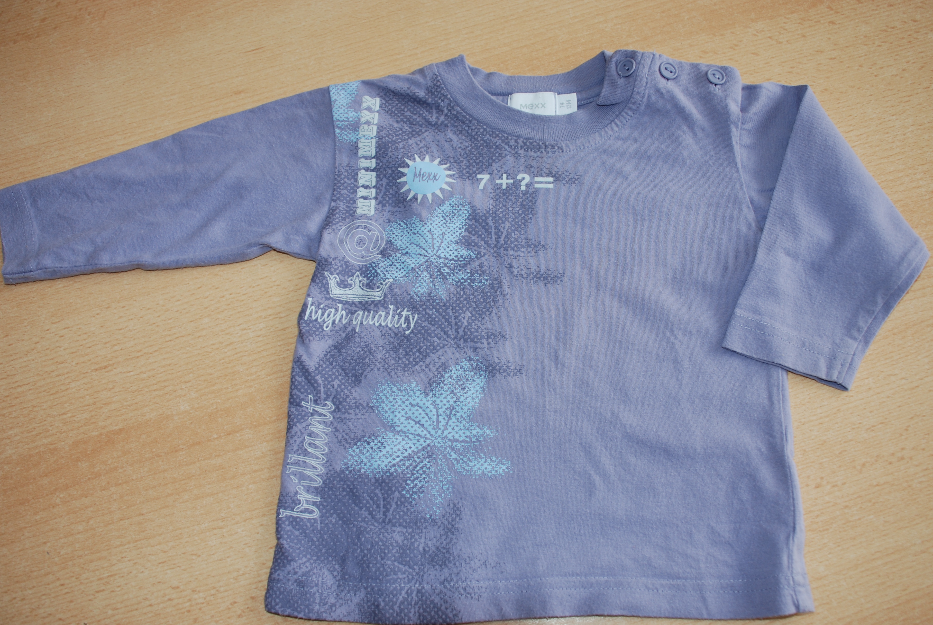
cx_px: 469
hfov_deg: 58.7
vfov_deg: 41.2
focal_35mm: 32
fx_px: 830
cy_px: 325
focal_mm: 20
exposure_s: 1/60
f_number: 3.8
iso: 200
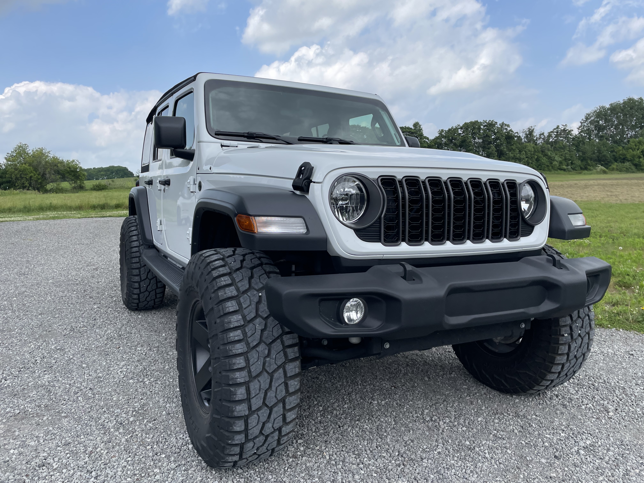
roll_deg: -1.0
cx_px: 322
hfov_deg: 67.3
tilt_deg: -5.0
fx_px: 484
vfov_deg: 53.1
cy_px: 242
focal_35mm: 26
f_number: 1.6
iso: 32
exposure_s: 1/2257
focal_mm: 4.2
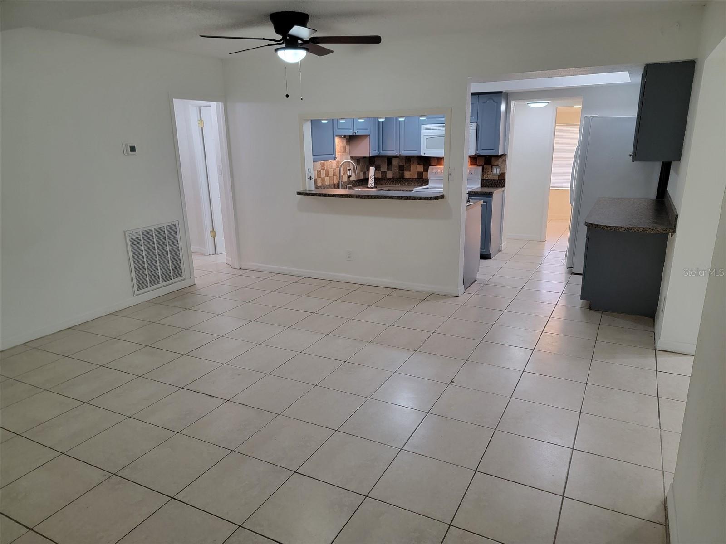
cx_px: 363
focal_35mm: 24
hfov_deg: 71.6
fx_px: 503
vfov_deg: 56.8
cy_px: 272
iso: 320
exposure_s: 1/120
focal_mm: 6.7
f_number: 1.8
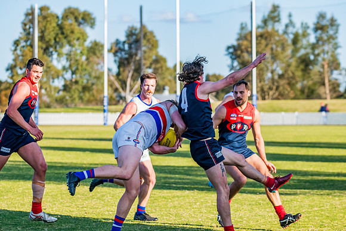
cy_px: 115
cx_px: 176
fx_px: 1691
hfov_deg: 11.7
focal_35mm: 176
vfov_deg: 7.8
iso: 800
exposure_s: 1/1600
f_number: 6.3
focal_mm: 170
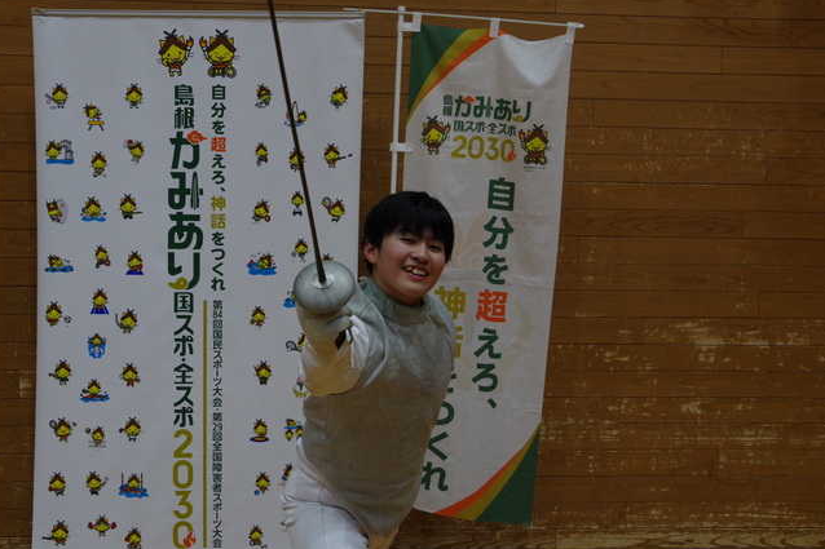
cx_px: 376
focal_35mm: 46
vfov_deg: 29.2
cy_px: 265
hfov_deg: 42.7
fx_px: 1054
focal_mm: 28
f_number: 5.6
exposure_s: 1/200
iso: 3200
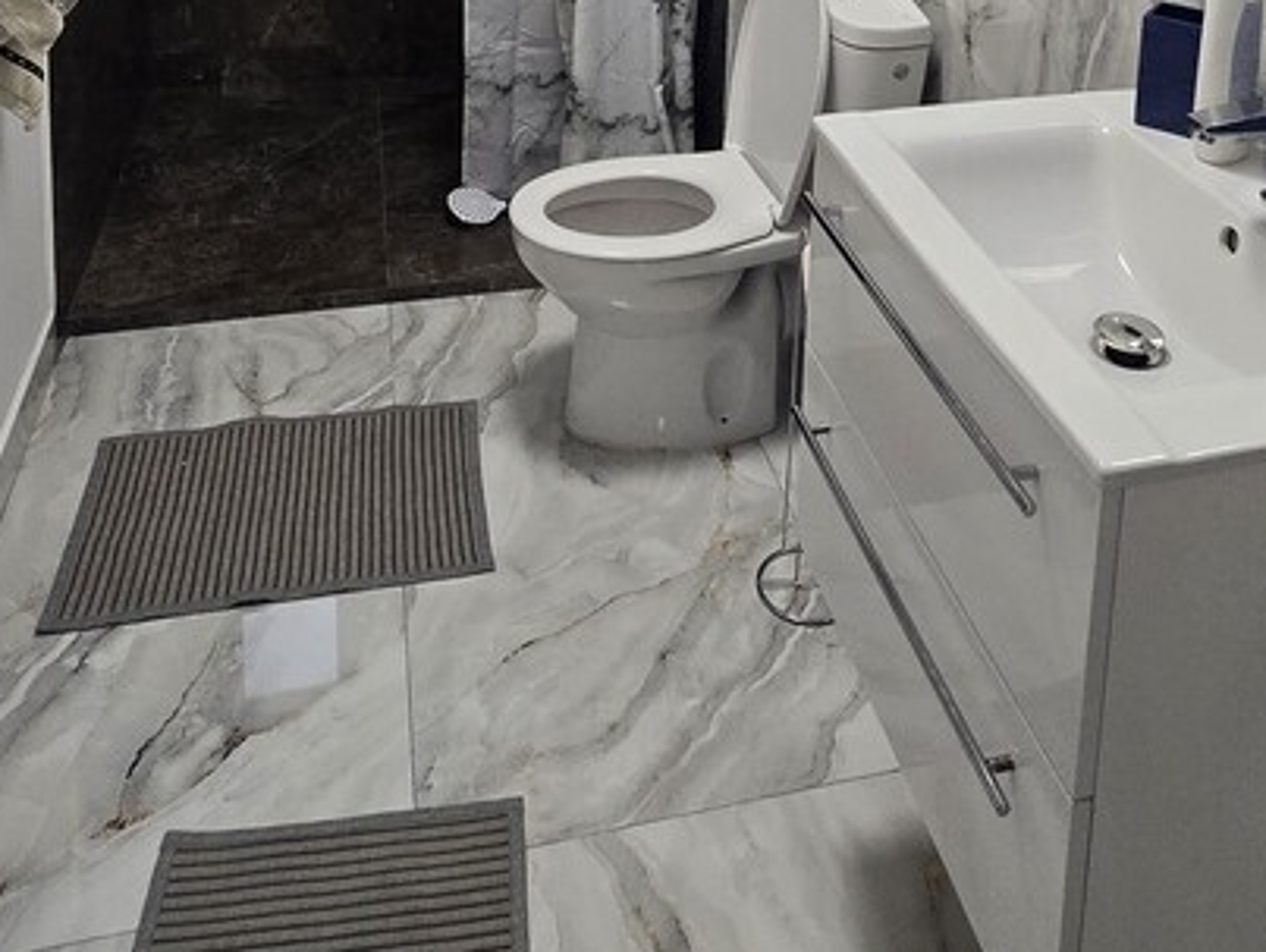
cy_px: -214
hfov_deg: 55.2
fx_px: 1208
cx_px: 710
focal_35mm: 33
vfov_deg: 33.9
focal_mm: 2.2
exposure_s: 1/50
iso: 160
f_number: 2.2
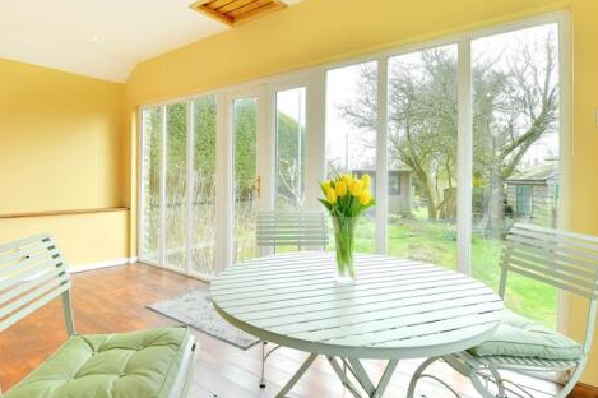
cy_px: 179
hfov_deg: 81.0
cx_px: 269
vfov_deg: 59.3
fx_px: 349
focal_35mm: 21
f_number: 9
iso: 160
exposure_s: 1/125
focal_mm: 15
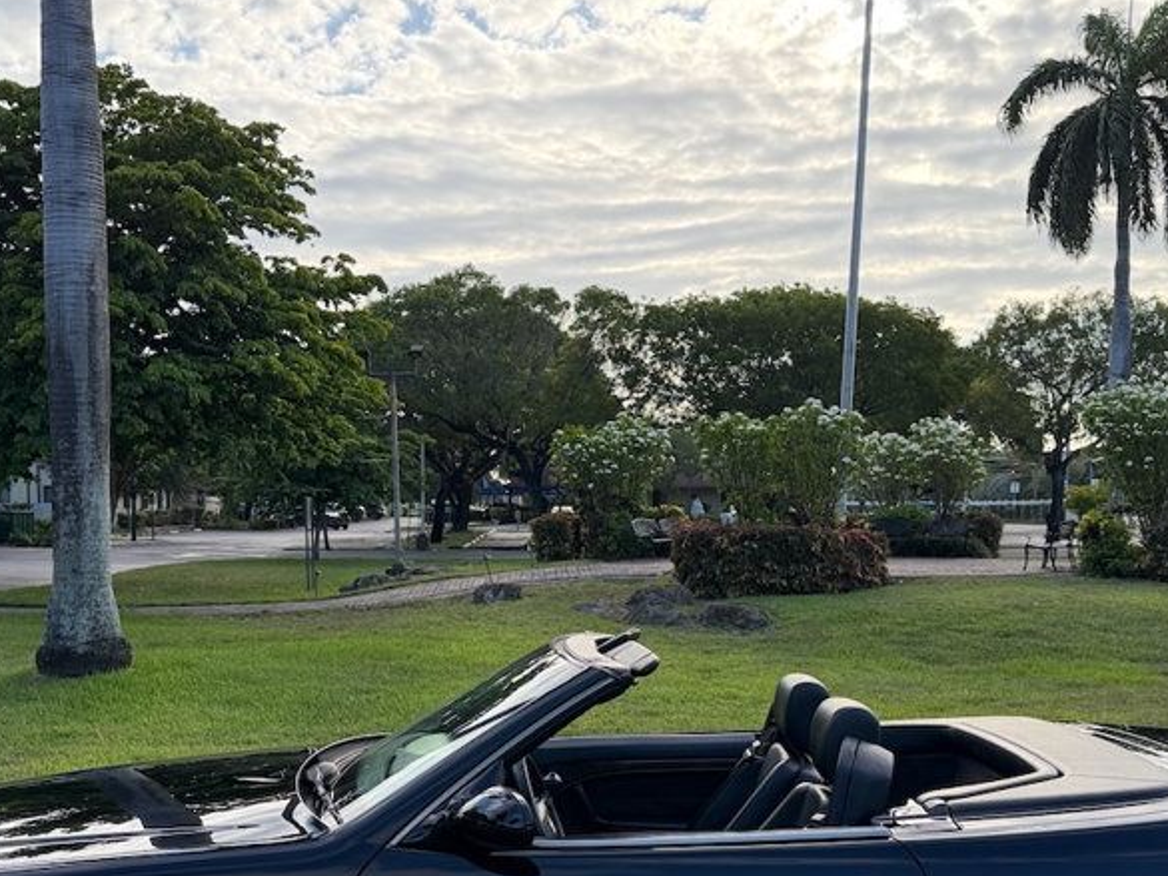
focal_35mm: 42
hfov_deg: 44.8
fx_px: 1417
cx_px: 583
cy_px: 597
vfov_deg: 34.0
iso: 100
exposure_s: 1/2053
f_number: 1.78
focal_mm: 6.76
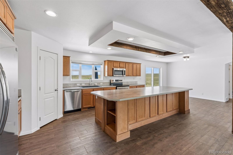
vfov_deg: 70.4
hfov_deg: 93.3
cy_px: 78
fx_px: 110
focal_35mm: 17
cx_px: 116
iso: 400
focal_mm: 17
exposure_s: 1/15
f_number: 9
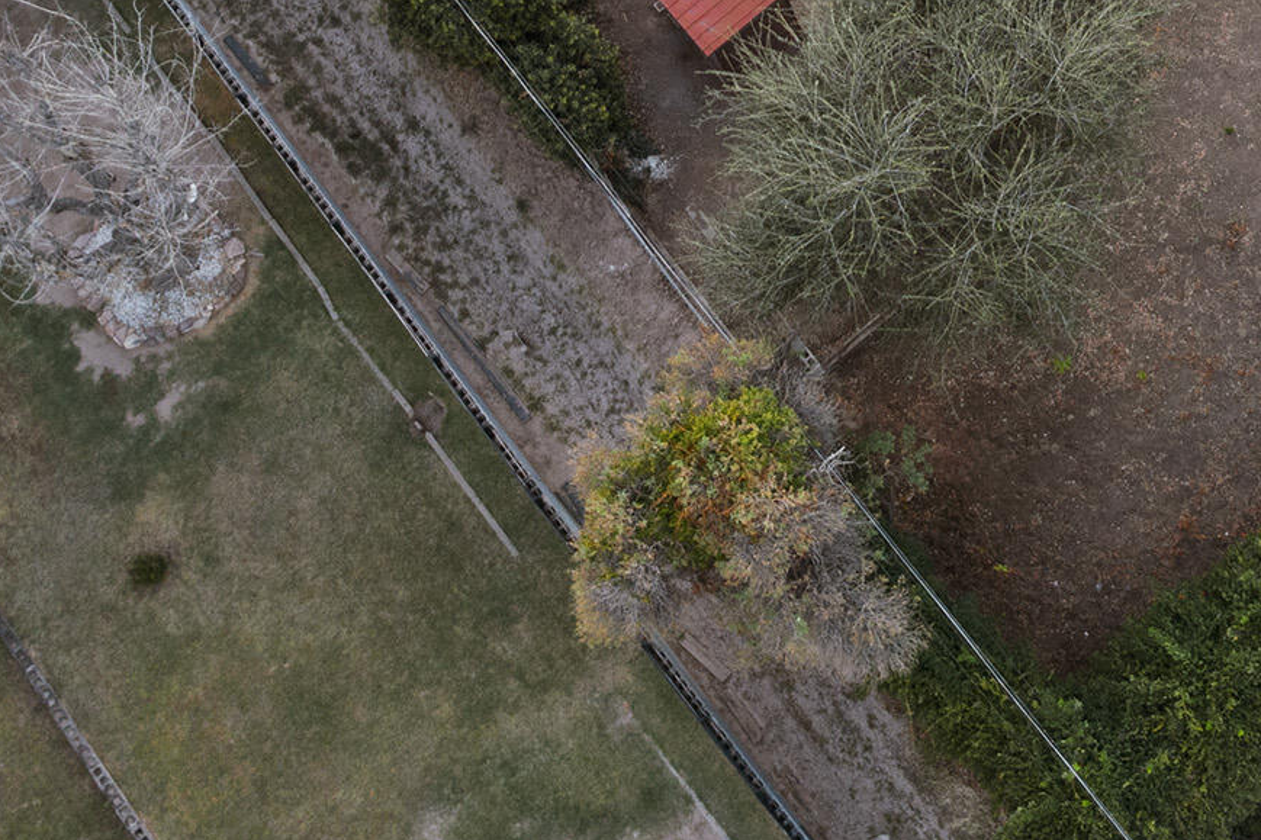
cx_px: 1455
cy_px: -310
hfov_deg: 21.9
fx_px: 3047
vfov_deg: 14.9
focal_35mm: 87
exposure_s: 1/30
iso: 200
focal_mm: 10.26
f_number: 2.8
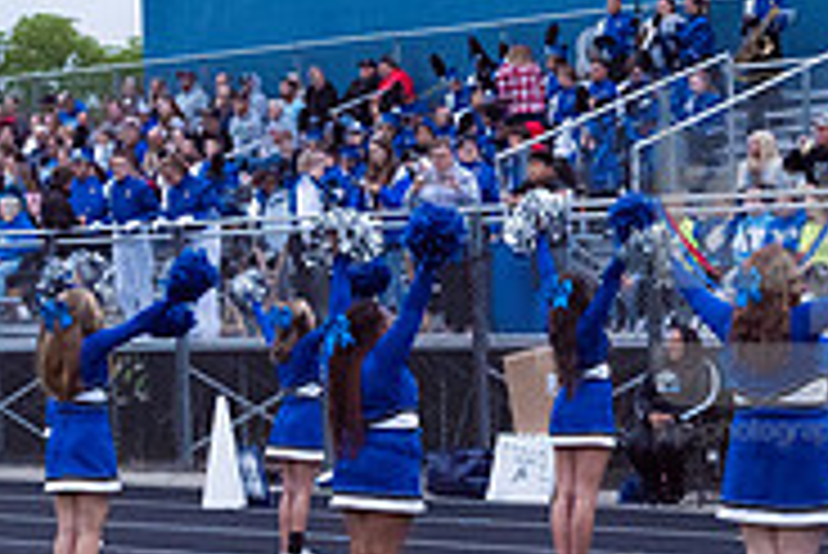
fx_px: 2762
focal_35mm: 120
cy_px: 286
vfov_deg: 11.4
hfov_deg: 16.7
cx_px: 792
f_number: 6.3
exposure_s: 1/500
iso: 3200
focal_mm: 38
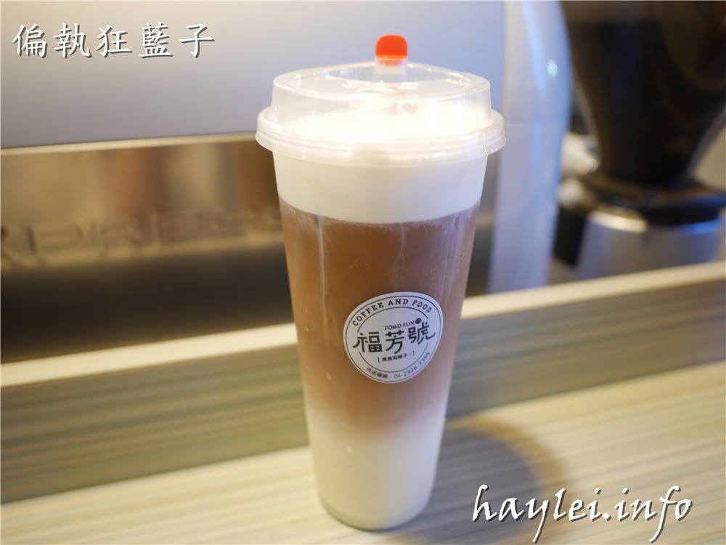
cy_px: 272
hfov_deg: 60.0
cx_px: 363
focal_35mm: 30
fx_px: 629
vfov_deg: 46.8
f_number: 1.7
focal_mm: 15
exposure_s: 1/60
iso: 500
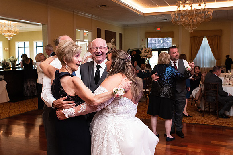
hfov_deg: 48.4
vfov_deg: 33.4
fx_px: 259
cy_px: 78
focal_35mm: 40
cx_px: 116
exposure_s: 1/100
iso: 6400
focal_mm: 40
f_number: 4
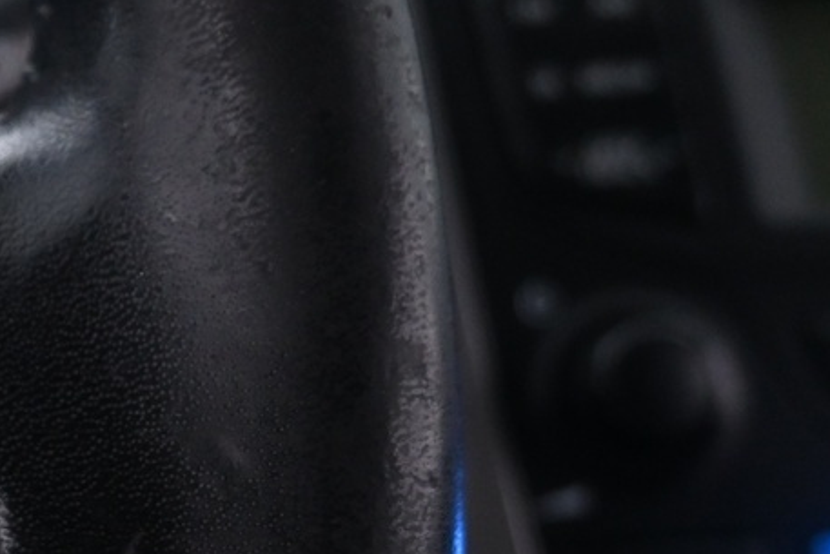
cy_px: 509
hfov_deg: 20.6
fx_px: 1960
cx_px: -396
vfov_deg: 15.9
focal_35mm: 85
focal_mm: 16
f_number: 3.5
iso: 1250
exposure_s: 1/25
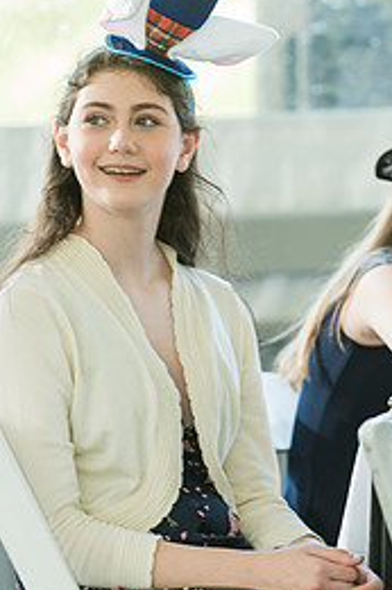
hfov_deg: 4.7
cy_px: 188
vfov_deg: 7.0
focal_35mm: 294
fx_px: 4808
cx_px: 195
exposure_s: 1/125
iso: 500
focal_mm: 170
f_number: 4
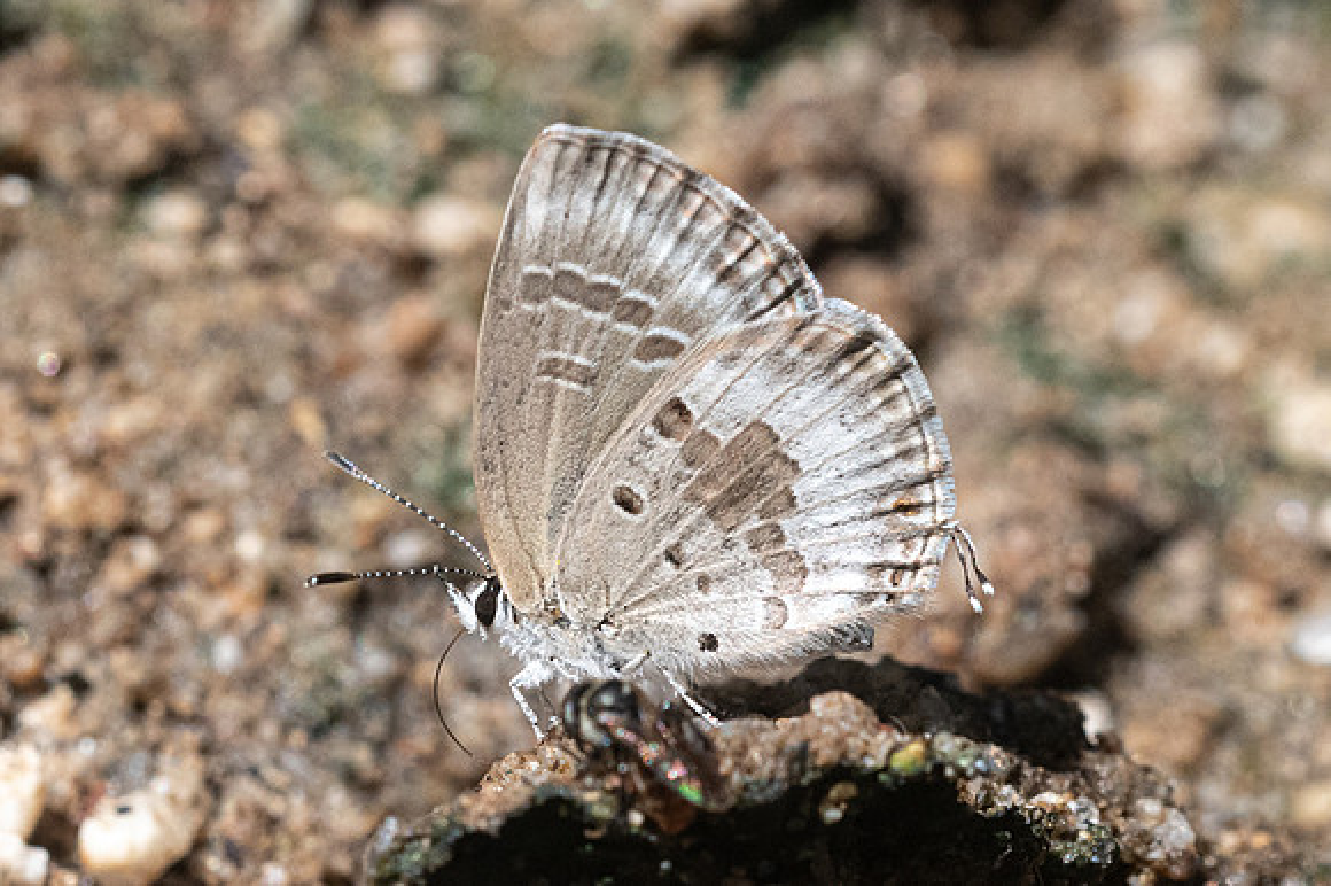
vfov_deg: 3.4
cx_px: 766
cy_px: 562
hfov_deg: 5.1
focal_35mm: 400
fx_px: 14798
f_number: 13
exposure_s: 1/1000
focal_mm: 150
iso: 640
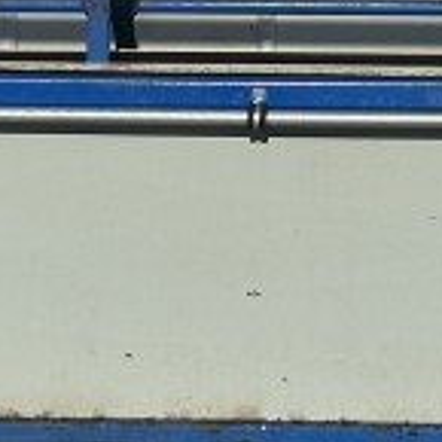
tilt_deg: -10.6
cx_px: 168
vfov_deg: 5.8
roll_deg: -0.6
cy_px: -64
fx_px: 4334
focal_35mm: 300
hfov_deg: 5.8
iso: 64
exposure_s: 1/15873
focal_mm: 6.86
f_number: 1.78
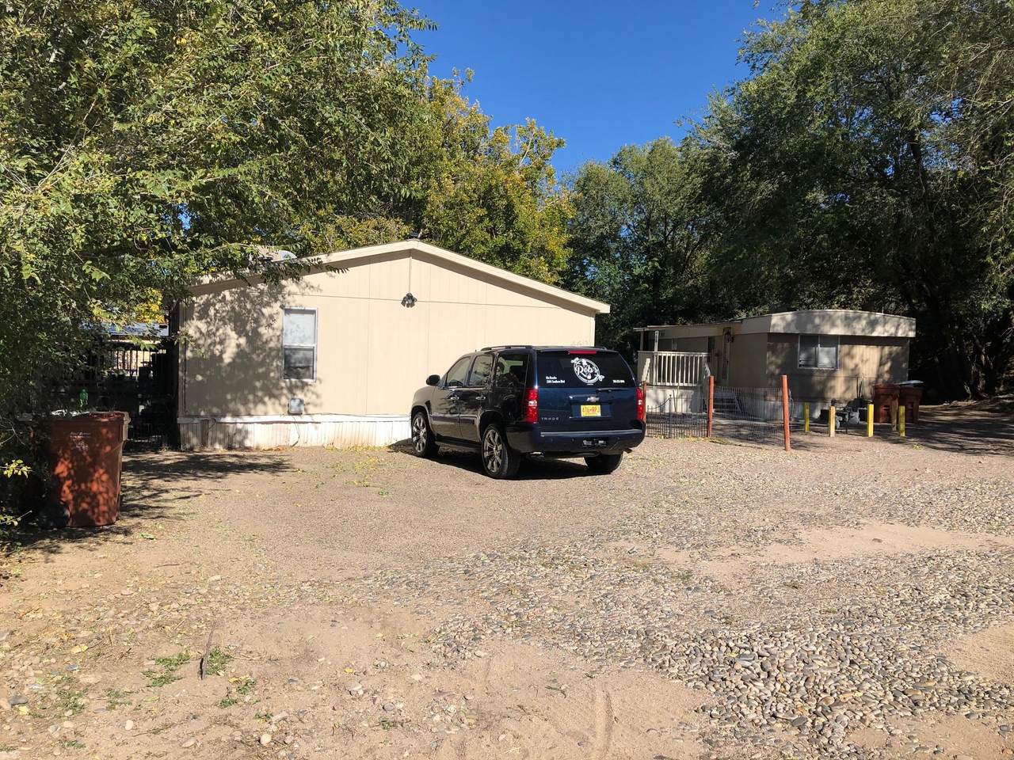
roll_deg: -1.9
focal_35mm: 28
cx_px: 507
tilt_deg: -2.2
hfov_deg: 63.4
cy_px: 380
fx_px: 820
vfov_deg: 49.7
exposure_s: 1/2288
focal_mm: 3.99
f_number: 1.8
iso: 20
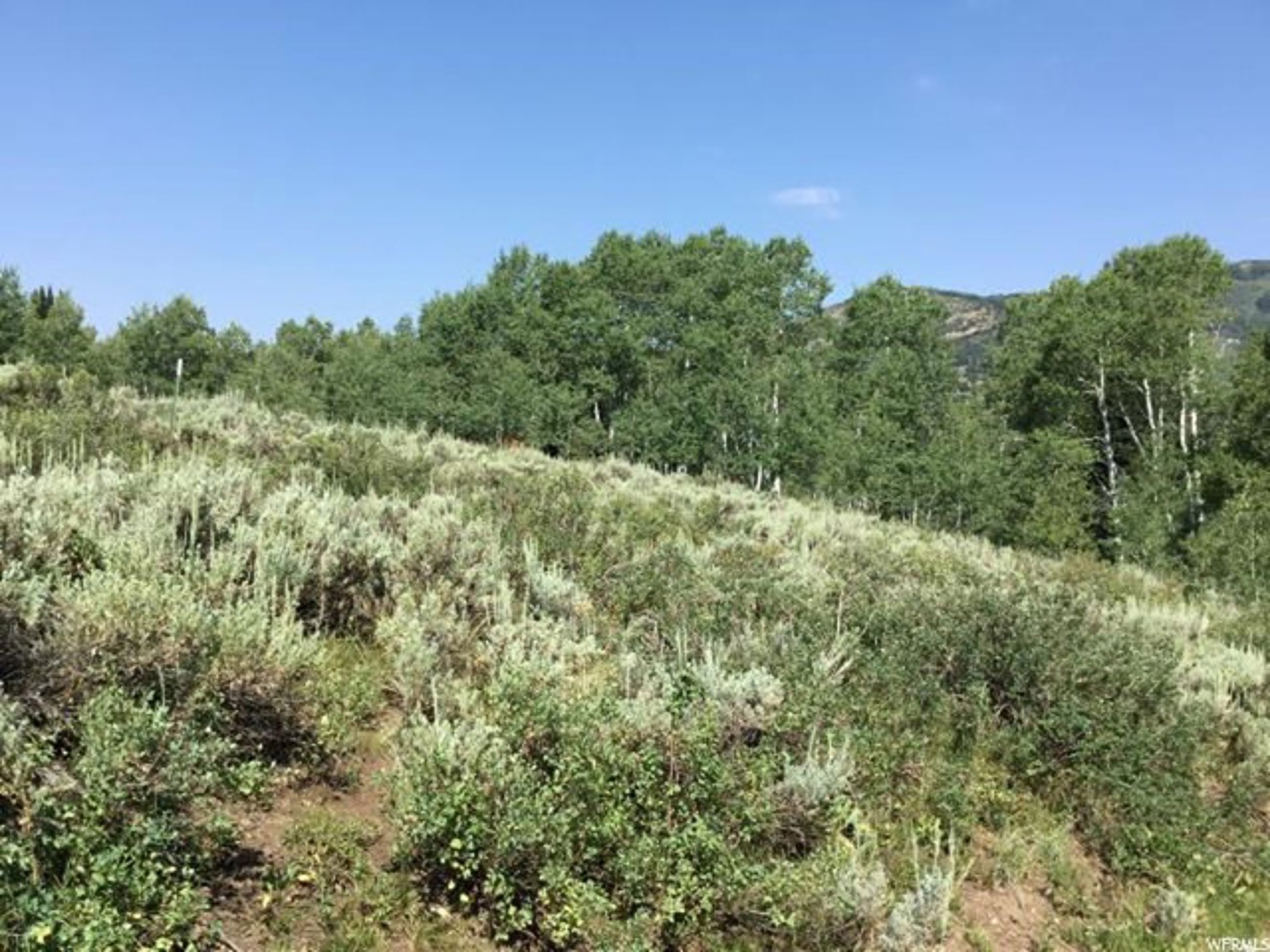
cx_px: 635
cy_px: 476
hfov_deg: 58.4
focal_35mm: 31
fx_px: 1137
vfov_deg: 45.4
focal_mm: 3.3
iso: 25
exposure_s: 1/1058
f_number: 2.4
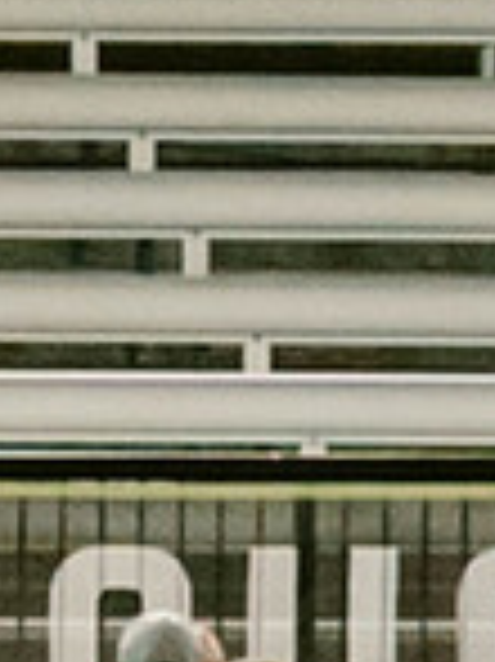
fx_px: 34770
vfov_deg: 1.1
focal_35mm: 1821
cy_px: 937
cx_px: 343
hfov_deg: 0.8
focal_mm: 70
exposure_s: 1/160
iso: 2000
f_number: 4
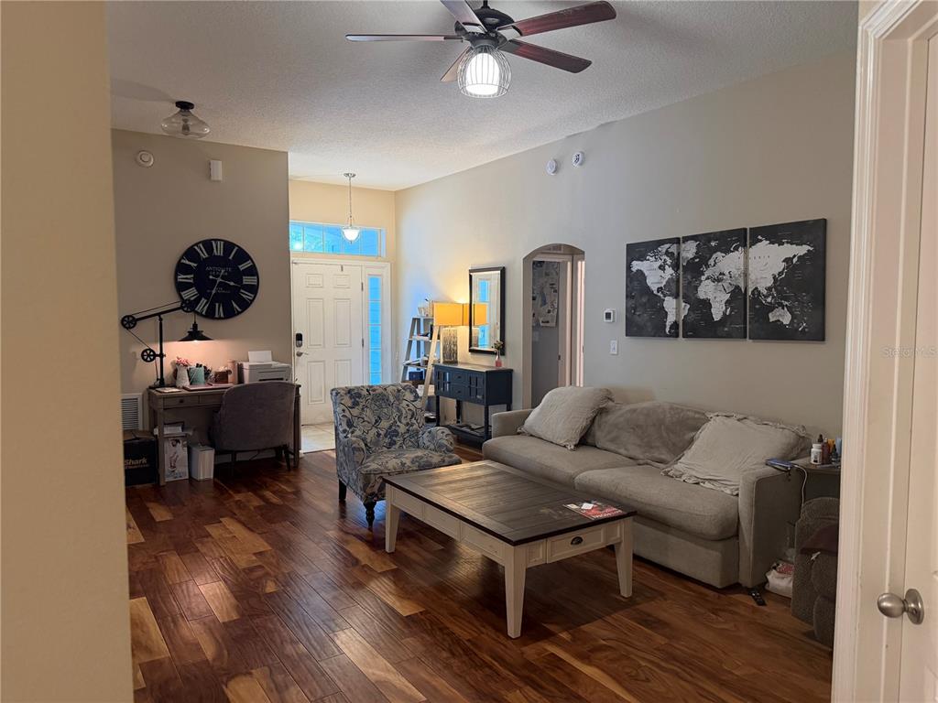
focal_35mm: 24
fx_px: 650
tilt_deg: -2.7
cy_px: 352
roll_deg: -0.3
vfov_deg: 56.8
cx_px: 469
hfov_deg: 71.6
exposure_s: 1/60
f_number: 1.78
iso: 320
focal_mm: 6.76
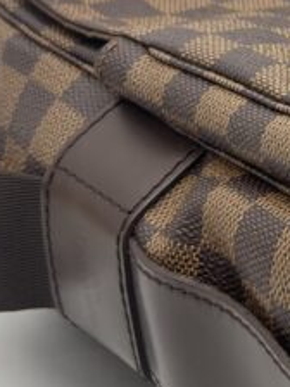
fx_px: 1329
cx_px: 532
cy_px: -17
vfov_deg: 16.2
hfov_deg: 11.5
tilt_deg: -24.7
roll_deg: +0.3
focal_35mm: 119
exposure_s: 1/122
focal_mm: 5.7
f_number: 1.5
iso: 32
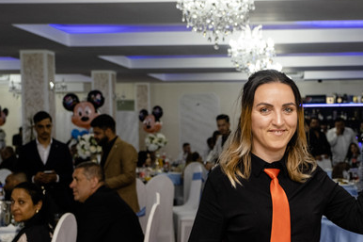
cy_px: 164
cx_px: 282
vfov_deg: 19.9
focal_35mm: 68
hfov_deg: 29.1
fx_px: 685
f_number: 2.8
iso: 1000
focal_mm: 27.4
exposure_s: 1/160
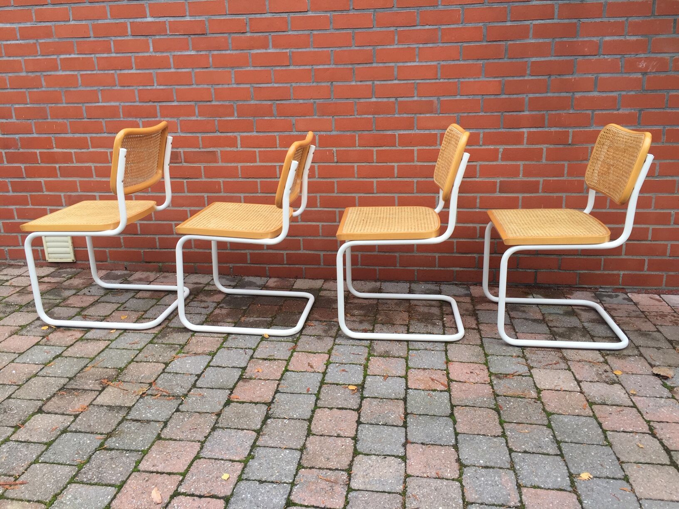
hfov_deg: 61.7
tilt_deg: -16.9
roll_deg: +1.5
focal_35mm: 29
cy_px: 254
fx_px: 569
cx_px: 340
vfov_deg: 48.2
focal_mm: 4.15
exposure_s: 1/213
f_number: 2.2
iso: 32
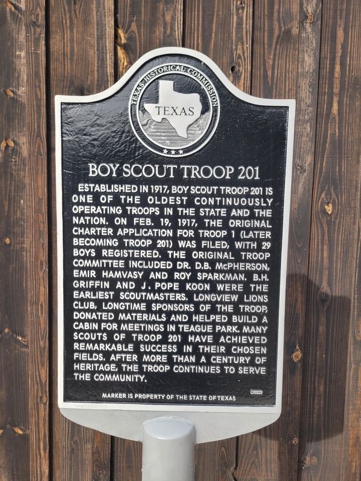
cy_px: 240
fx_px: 362
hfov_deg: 53.1
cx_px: 180
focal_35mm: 26
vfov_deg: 67.3
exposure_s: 1/690
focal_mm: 5.4
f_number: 1.8
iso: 40
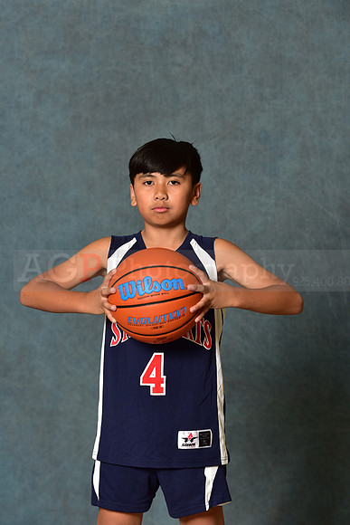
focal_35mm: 110
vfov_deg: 18.6
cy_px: 262
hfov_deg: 12.5
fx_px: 1603
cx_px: 175
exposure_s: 1/200
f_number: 4.5
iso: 320
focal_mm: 110
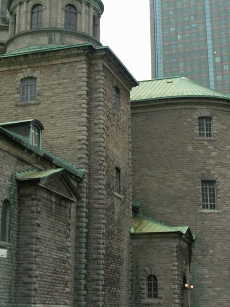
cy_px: 87
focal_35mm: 68
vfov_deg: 28.3
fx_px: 603
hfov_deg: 21.6
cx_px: 85
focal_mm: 9.04
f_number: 5.6
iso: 64
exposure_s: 1/125
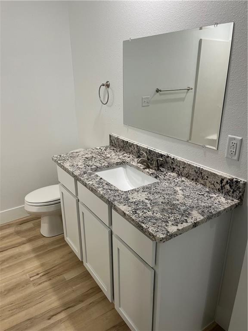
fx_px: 248
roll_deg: +0.6
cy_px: 166
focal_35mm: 26
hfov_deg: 53.1
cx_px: 124
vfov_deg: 67.3
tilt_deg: -21.0
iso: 100
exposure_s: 1/120
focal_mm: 5.1
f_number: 1.6
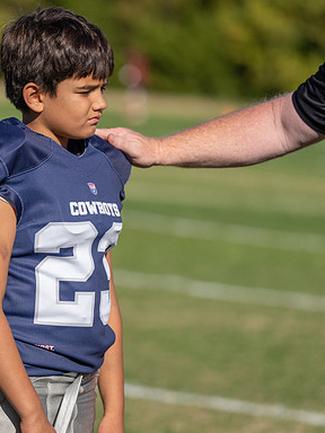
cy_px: 217
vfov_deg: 9.9
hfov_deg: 7.4
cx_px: 9
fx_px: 2491
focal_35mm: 199
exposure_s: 1/8000
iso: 400
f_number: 2.8
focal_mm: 137
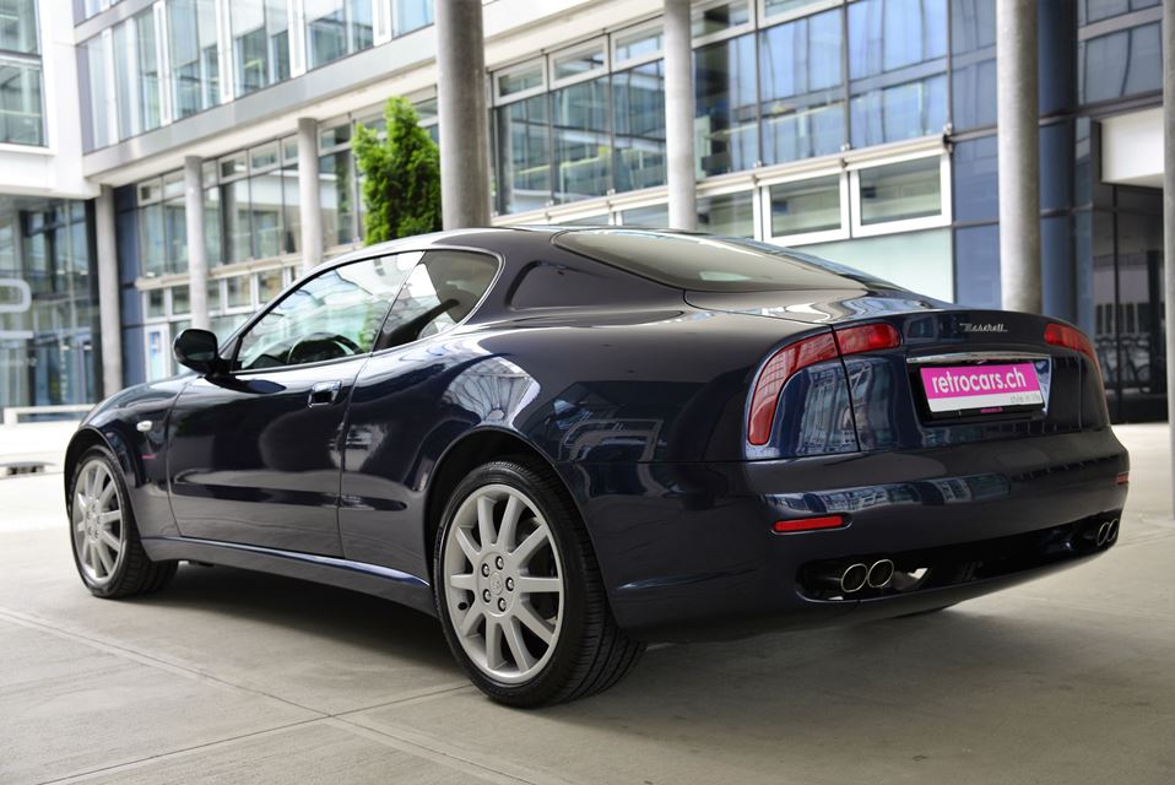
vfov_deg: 35.1
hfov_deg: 50.7
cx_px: 588
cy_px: 392
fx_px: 1241
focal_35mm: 38
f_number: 4.5
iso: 400
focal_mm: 38
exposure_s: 1/125
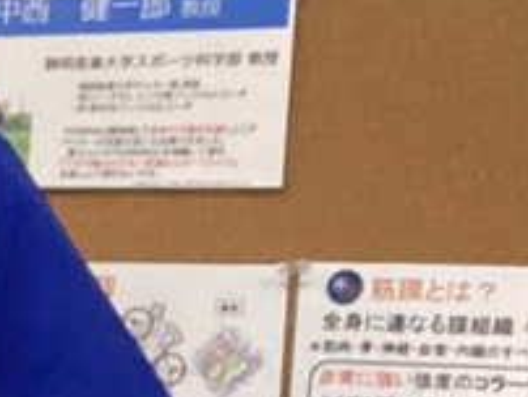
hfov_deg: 9.6
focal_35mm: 184
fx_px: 2810
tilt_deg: -2.5
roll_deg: -2.0
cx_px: -724
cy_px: 546
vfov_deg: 8.0
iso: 160
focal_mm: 3.3
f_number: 2.4
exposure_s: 1/60
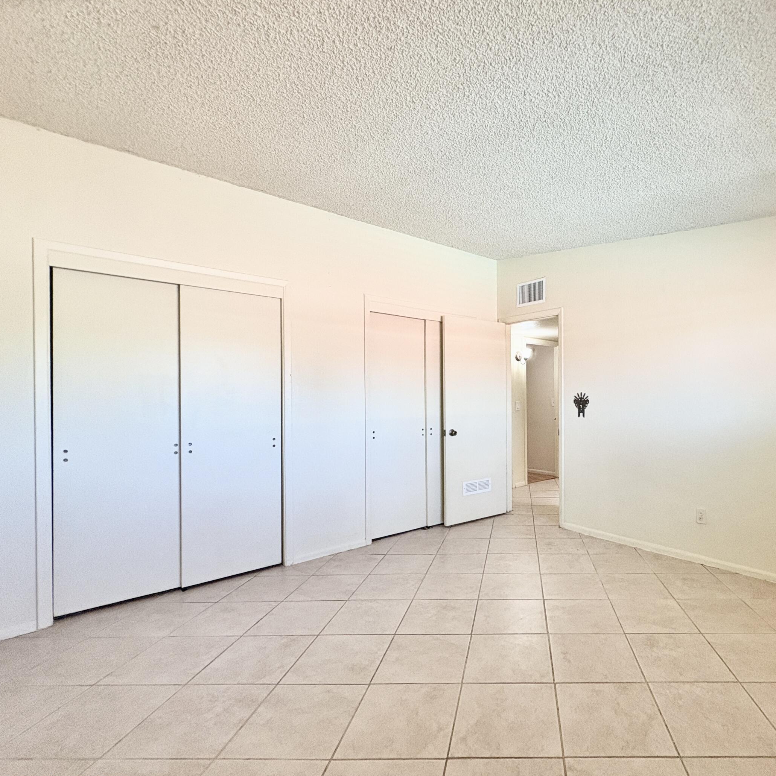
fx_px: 457
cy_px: 401
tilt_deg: +0.3
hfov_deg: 78.1
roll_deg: +1.0
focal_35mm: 18
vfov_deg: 80.7
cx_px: 517
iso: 250
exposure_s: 1/120
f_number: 2.2
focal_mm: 2.22
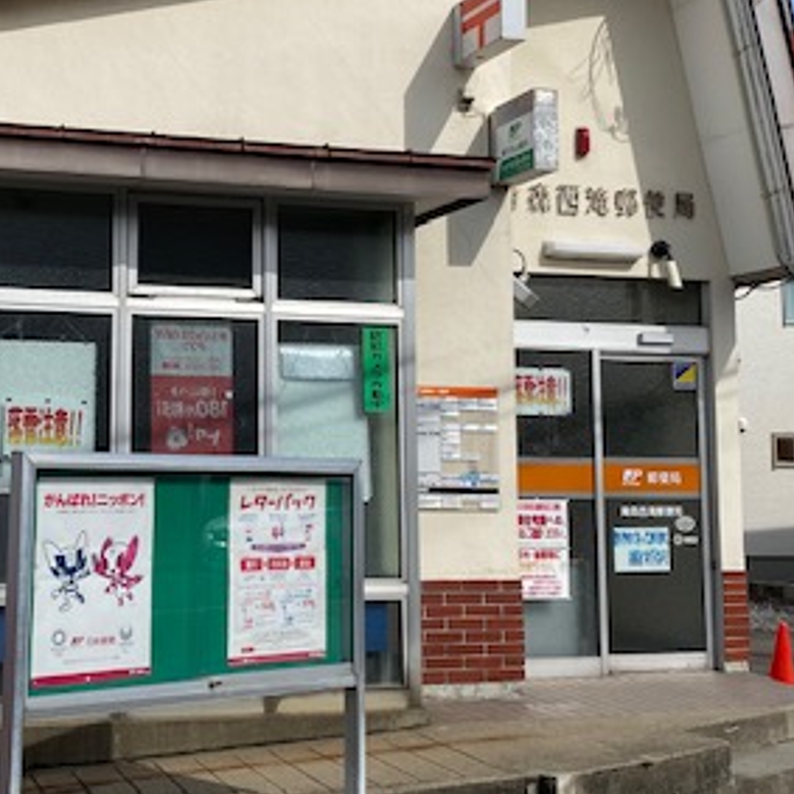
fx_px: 1349
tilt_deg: +6.8
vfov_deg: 32.7
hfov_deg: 32.0
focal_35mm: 52
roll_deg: -0.5
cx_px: 174
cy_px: 337
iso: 32
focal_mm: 4.25
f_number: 1.8
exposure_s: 1/4292
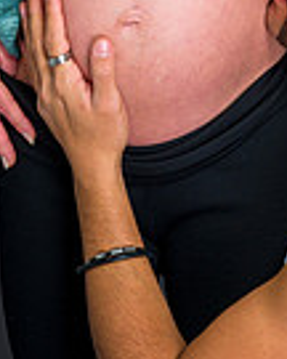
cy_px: -106
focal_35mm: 187
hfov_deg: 8.2
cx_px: 278
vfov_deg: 10.1
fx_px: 1985
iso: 200
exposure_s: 1/125
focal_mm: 60
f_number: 6.3
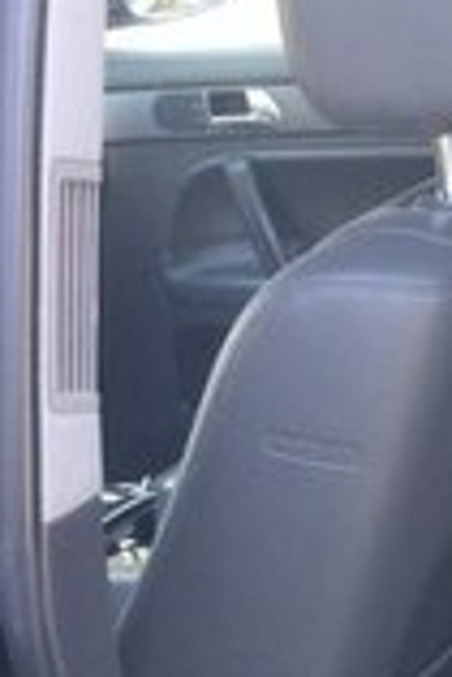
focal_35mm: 95
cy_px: 832
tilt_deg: -31.4
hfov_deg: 13.2
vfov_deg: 20.0
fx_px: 1785
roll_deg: +2.4
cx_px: 766
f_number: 2.2
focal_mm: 4.15
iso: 50
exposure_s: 1/33
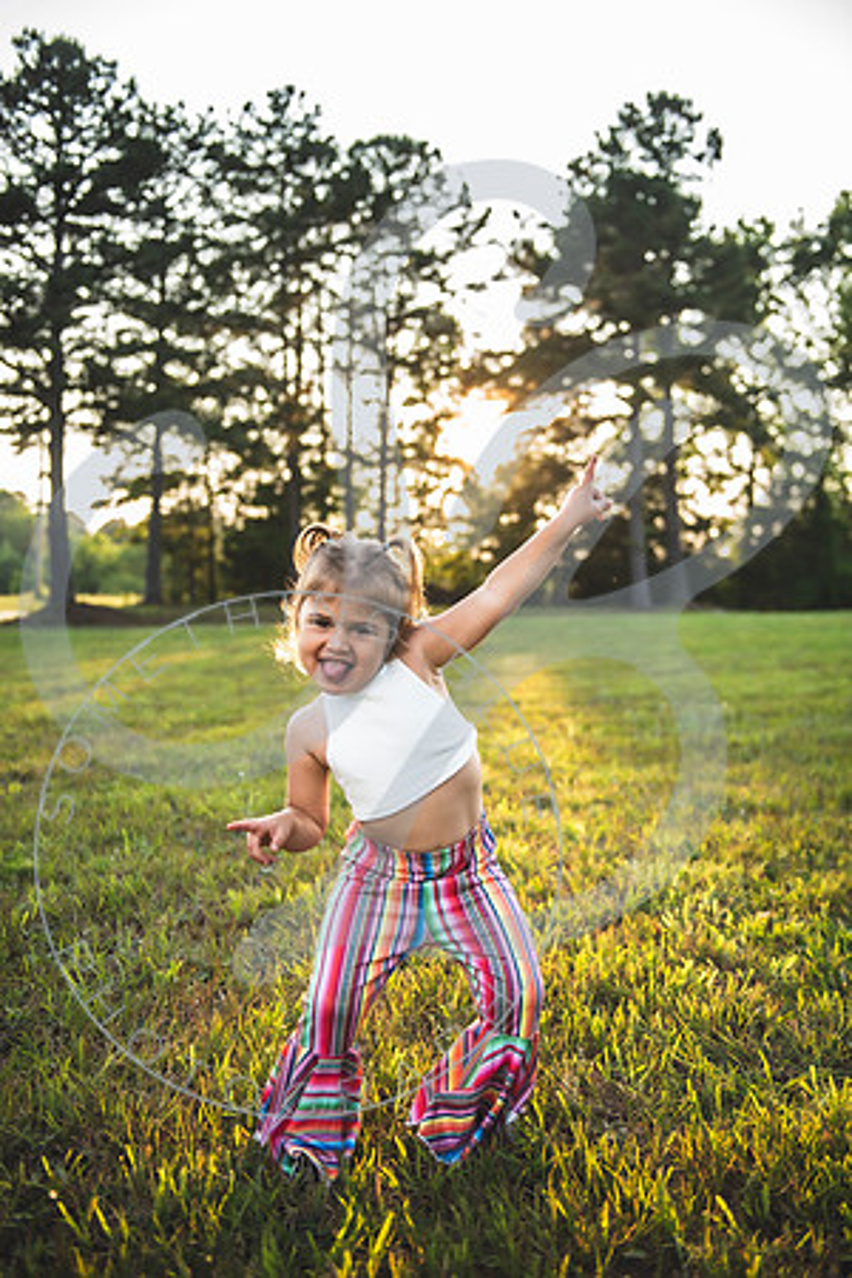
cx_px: 426
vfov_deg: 54.4
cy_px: 639
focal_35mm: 35
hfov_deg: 37.9
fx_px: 1242
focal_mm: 35
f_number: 2.8
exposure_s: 1/200
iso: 100
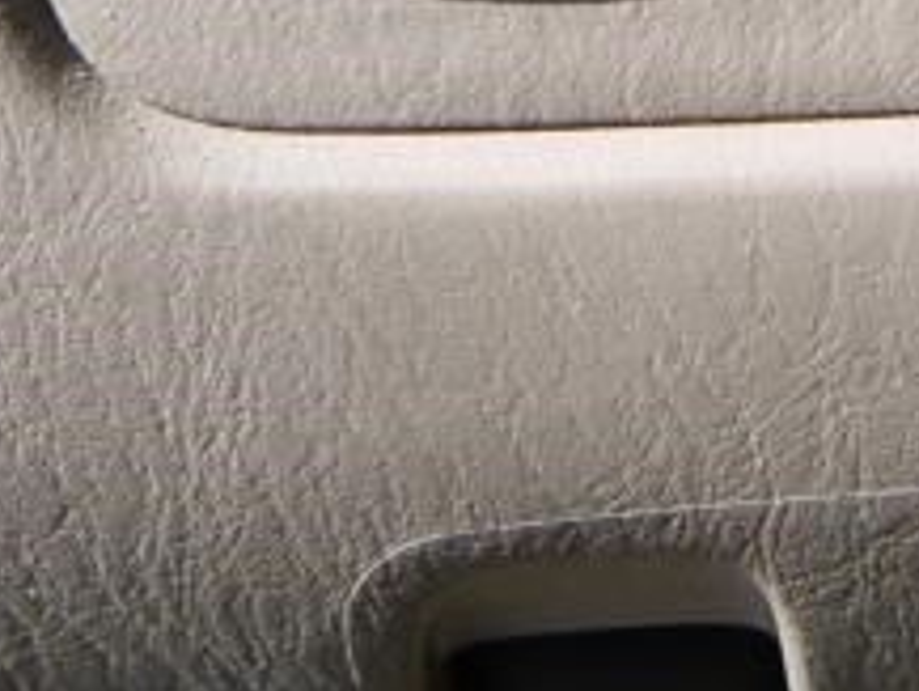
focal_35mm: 92
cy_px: -93
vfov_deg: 15.6
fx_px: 2444
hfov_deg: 21.0
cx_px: 745
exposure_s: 1/250
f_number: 3.9
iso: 100
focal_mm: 4.5
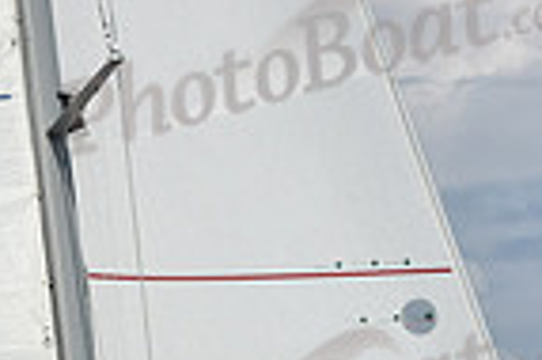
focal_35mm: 284
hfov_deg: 7.2
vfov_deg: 4.8
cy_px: 657
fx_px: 4271
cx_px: -133
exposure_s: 1/1000
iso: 250
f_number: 11
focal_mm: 70
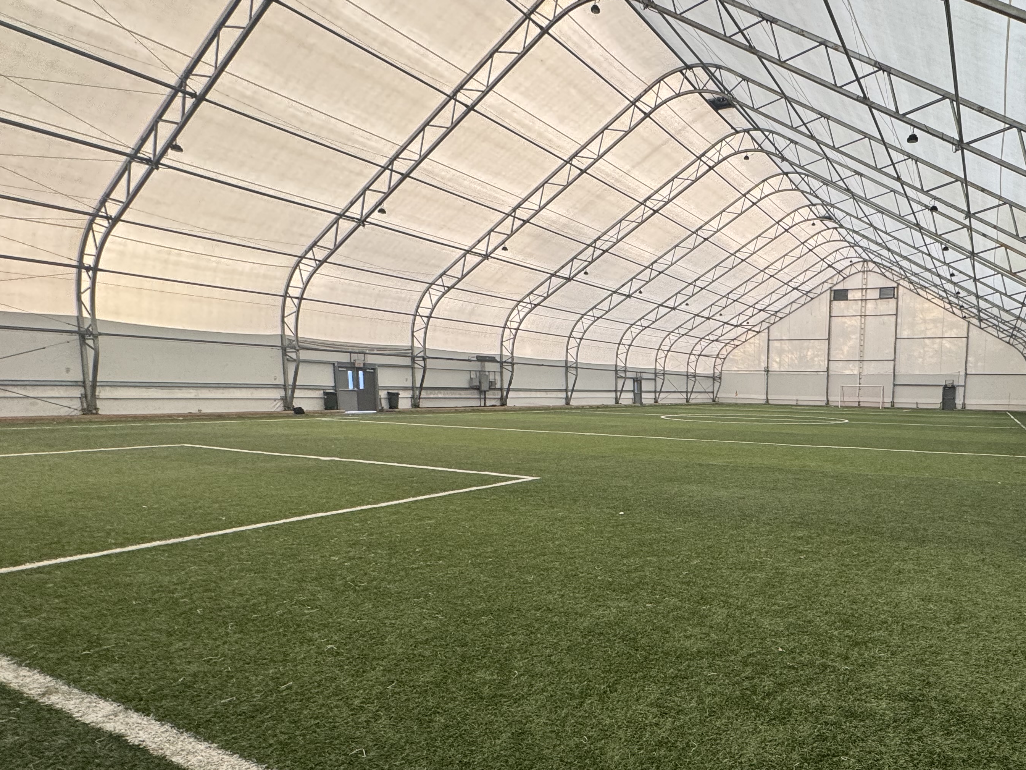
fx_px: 622
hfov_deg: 75.1
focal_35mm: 21
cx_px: 726
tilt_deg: -4.7
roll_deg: +0.6
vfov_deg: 62.8
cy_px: 465
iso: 200
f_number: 2.2
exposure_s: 1/99
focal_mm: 2.22
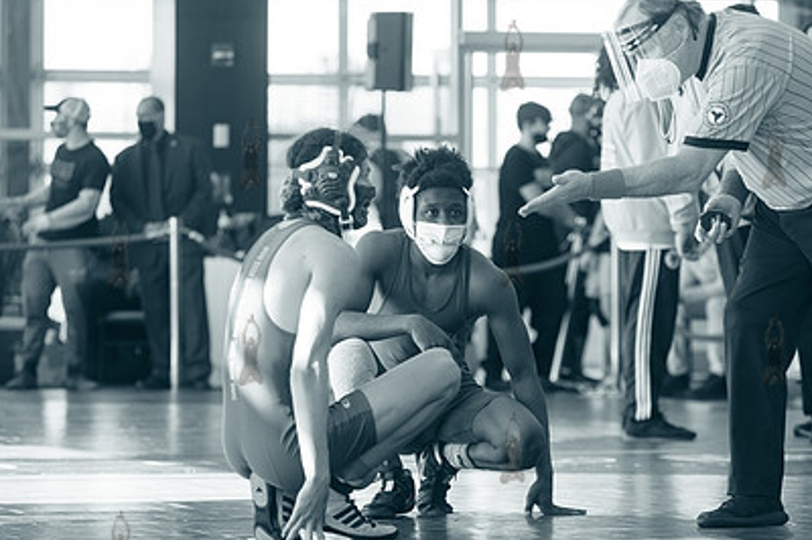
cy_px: 238
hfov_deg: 8.2
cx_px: 576
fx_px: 5657
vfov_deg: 5.5
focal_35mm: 251
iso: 400
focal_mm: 135
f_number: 3.5
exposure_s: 1/400
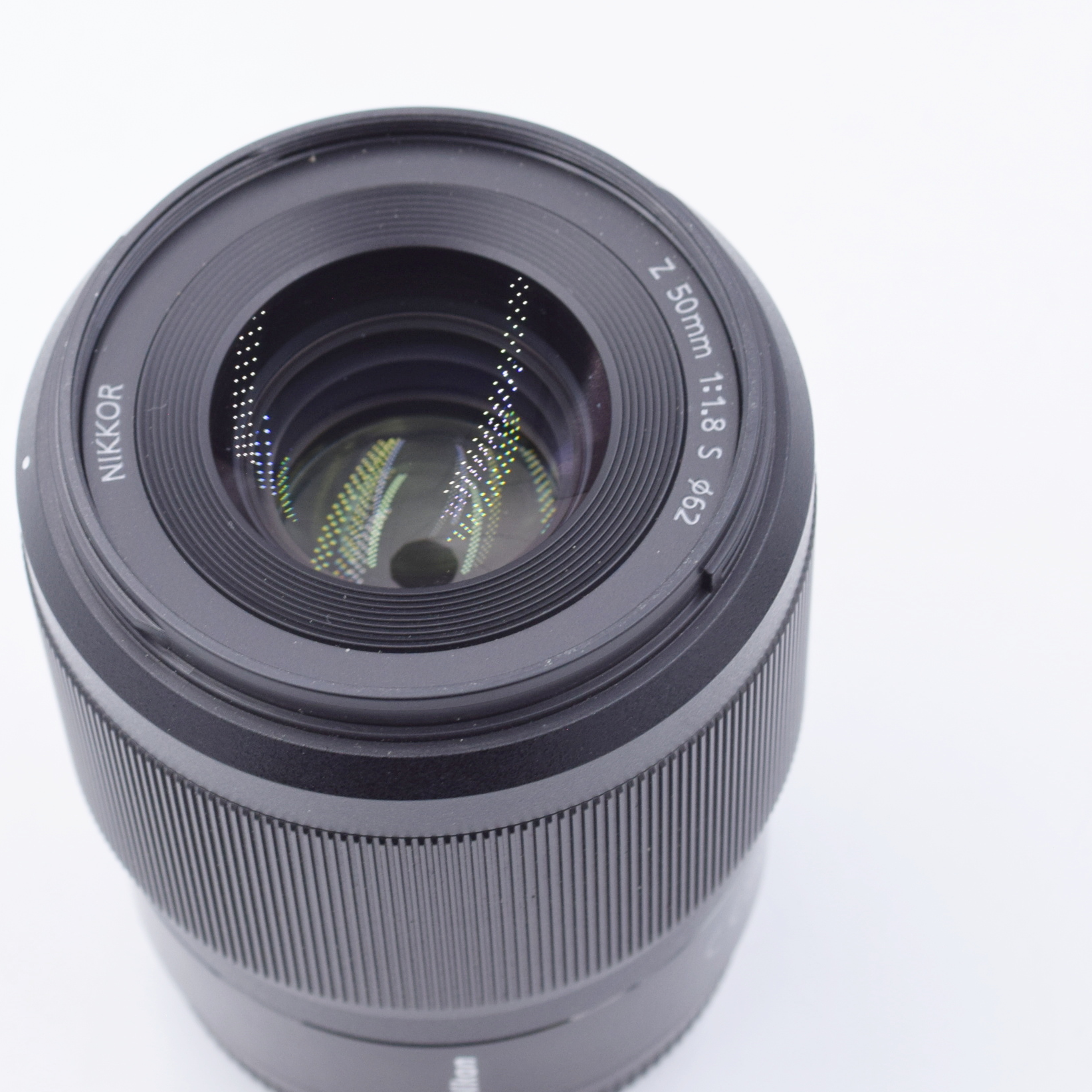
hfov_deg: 13.6
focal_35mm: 128
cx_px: 353
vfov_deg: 13.7
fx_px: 4560
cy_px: 602
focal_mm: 55
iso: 400
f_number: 8
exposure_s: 1/125
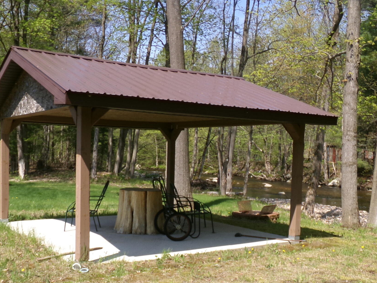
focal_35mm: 44
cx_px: 171
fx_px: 479
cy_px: 182
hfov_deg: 42.9
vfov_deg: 32.7
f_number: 3.7
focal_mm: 4.3
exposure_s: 1/550
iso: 100
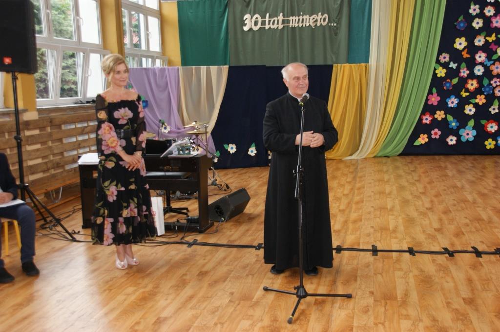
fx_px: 583
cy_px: 166
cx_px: 250
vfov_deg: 31.8
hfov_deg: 46.4
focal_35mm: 42
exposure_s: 1/60
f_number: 5.6
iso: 400
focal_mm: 28
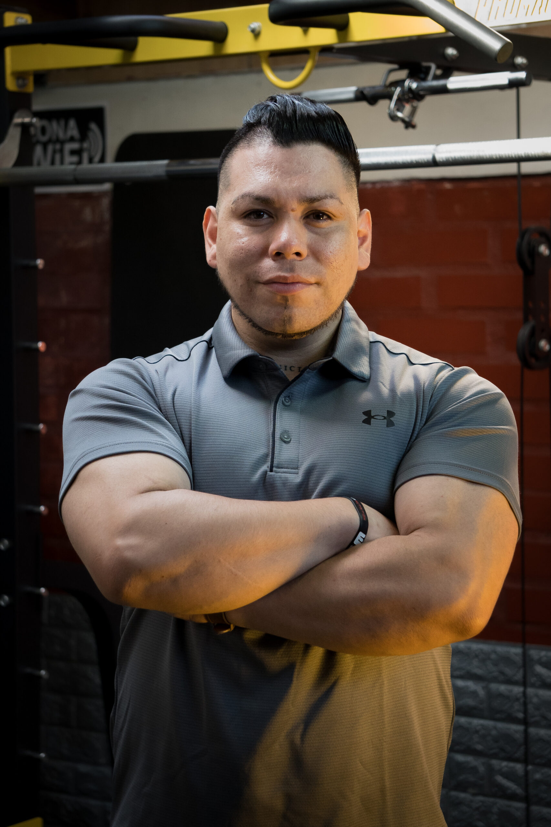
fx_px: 2226
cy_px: 414
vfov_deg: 21.0
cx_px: 276
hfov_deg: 14.1
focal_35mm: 97
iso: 2500
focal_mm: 65
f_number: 4.5
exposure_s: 1/160
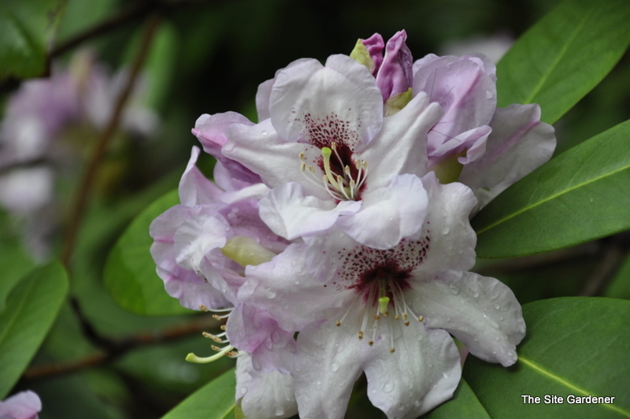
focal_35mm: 158
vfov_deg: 8.7
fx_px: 2754
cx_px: 315
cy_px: 210
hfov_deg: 13.1
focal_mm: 105
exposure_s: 1/100
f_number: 5.6
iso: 400
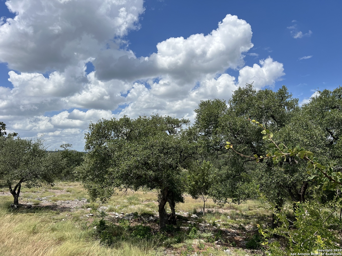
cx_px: 171
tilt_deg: +6.2
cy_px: 128
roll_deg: -1.4
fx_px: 257
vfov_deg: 53.1
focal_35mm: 26
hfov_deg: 67.3
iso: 50
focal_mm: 5.7
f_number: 1.5
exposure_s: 1/7463
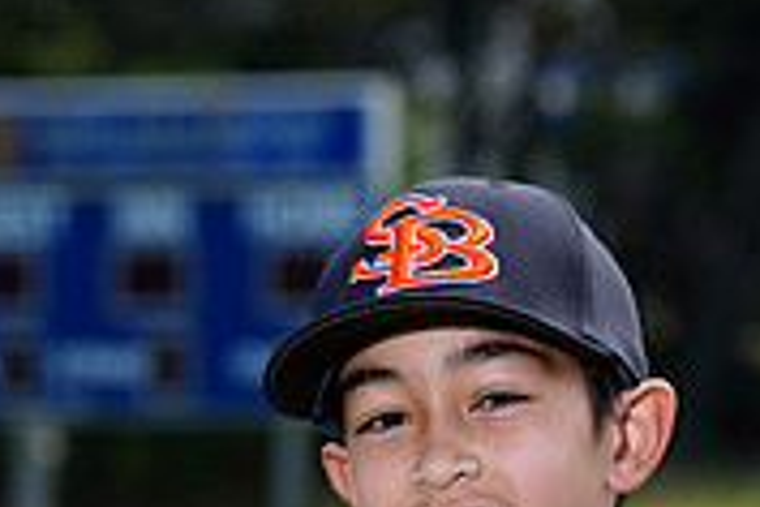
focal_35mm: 460
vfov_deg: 3.0
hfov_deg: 4.5
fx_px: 9710
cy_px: 810
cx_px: 537
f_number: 6.3
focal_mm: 140
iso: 100
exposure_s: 1/250
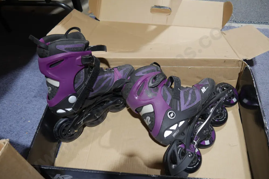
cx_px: 136
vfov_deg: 43.6
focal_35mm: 30
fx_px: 224
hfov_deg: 61.9
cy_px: 94
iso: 400
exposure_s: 1/60
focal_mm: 14
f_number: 3.5
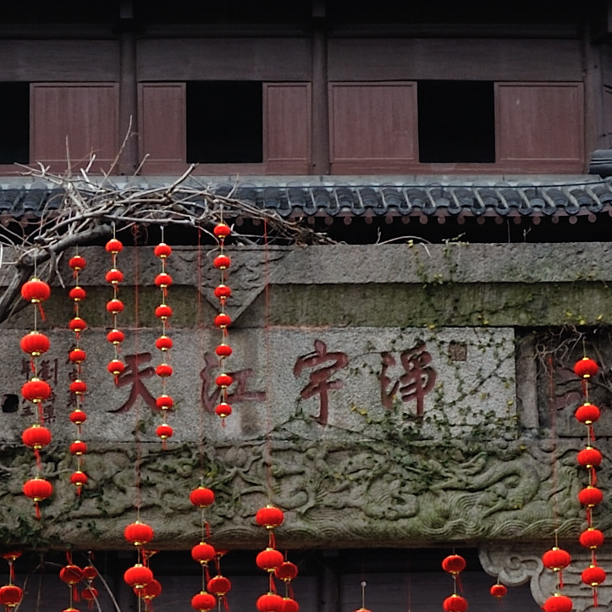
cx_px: 323
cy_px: 720
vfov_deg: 10.1
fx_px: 3400
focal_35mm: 170
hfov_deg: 10.3
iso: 200
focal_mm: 34
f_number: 6.3
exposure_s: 1/320
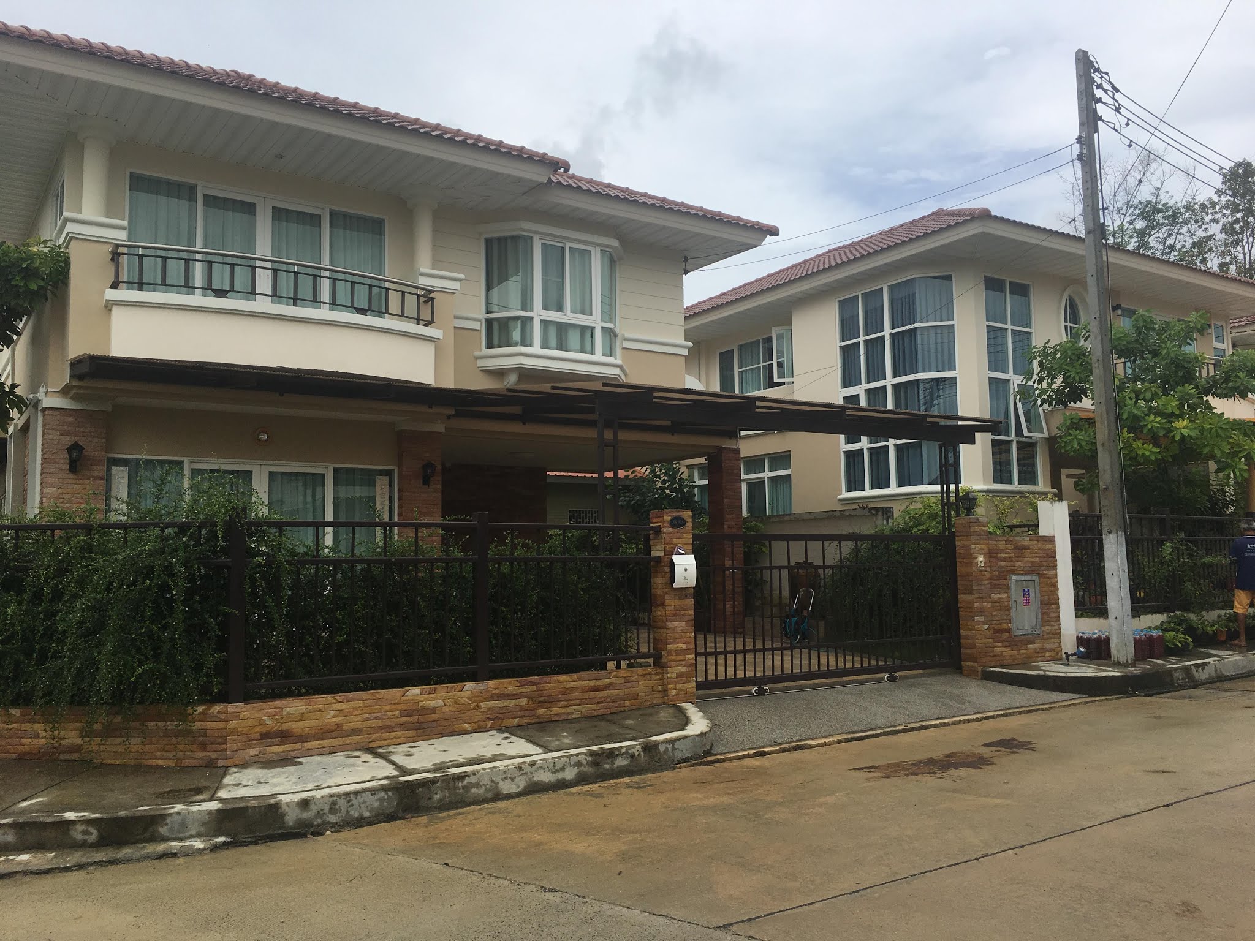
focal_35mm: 29
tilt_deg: +5.9
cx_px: 628
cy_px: 470
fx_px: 1051
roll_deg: -0.4
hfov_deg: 61.7
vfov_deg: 48.2
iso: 25
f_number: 2.2
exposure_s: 1/1508
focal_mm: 4.15
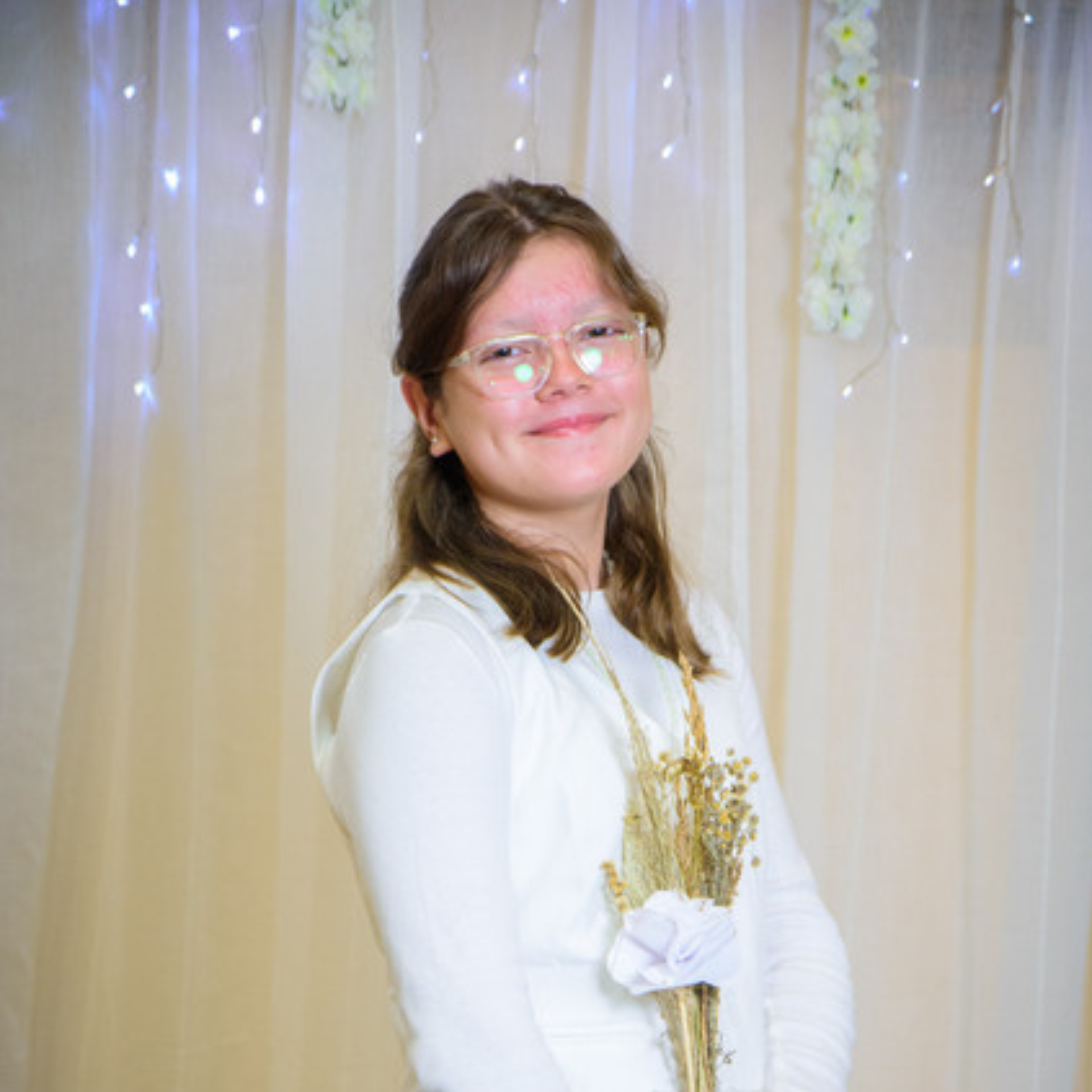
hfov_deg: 15.6
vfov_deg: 15.5
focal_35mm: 112
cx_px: 546
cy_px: 798
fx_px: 3997
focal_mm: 58
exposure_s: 1/80
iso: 1600
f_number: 4
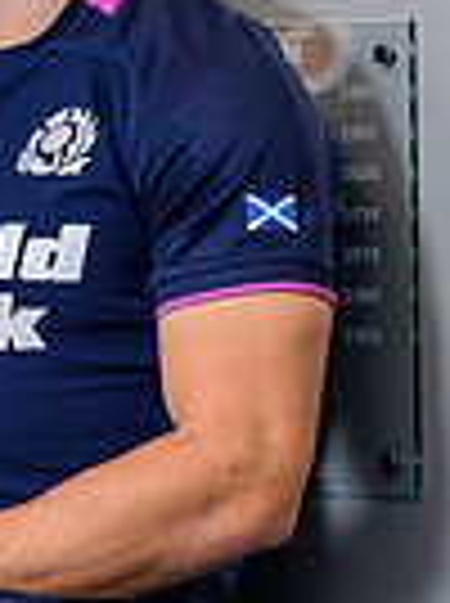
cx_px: -665
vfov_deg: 4.2
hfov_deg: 3.1
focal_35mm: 470
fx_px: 8173
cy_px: 107
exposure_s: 1/125
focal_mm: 103
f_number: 3.5
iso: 2000
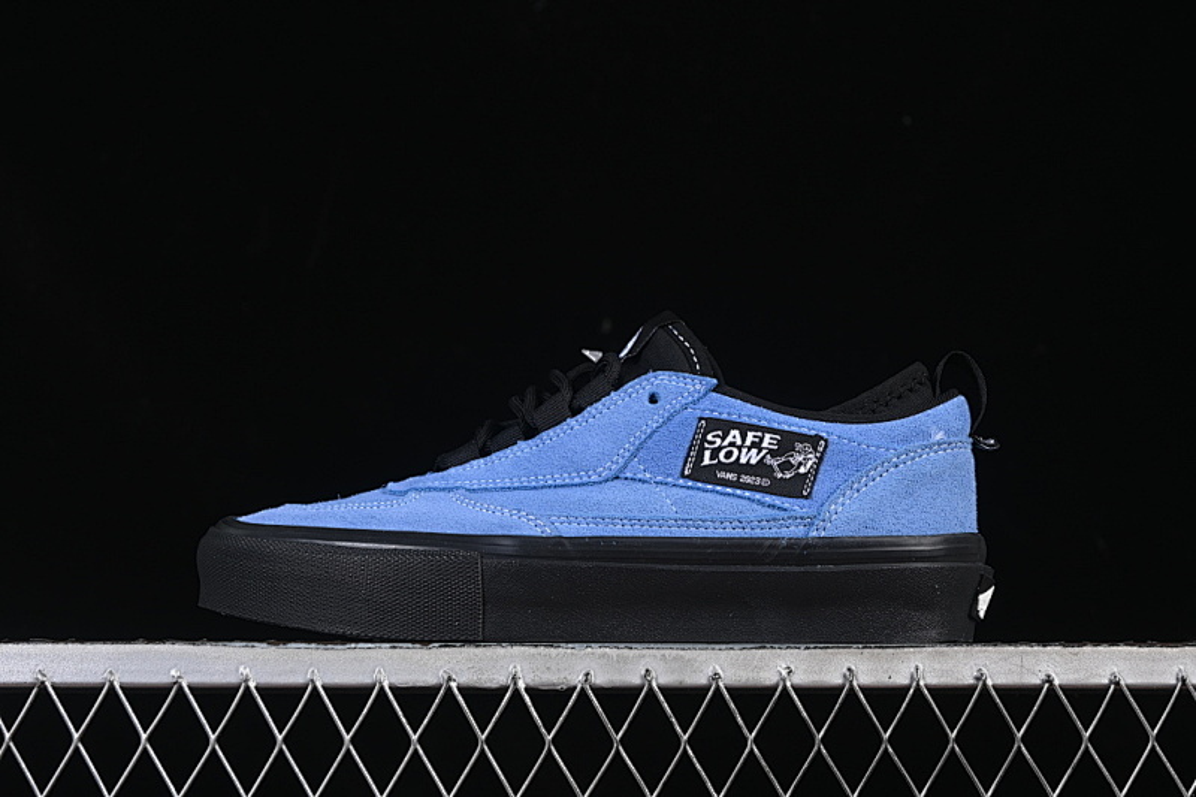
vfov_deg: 18.2
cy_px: 398
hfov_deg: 27.0
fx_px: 2491
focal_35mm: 75
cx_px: 598
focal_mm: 50
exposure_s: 1/80
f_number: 7.1
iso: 160
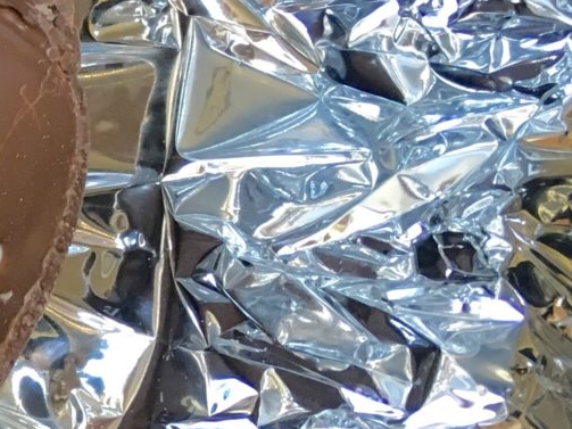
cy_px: 352
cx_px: -566
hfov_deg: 14.1
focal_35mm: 118
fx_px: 1949
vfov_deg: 12.5
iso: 100
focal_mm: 4.15
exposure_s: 1/33
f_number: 2.2
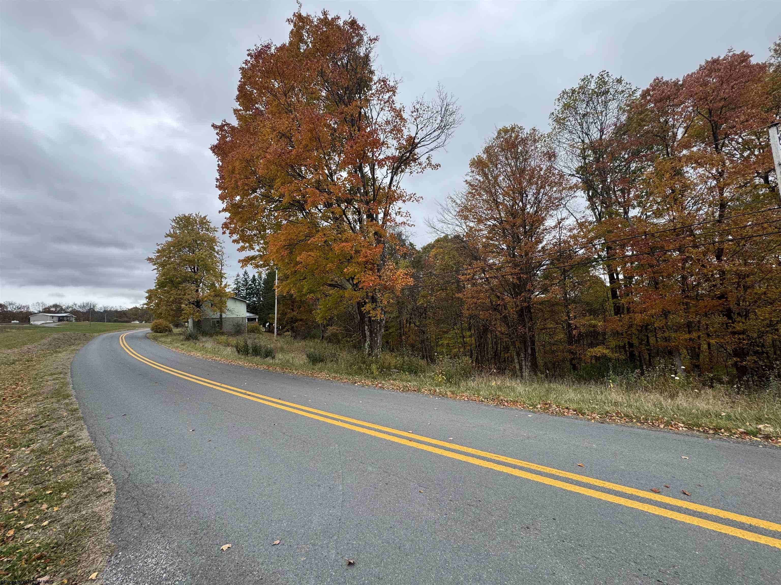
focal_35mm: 14
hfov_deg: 102.1
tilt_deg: +6.3
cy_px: 292
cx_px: 390
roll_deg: +2.5
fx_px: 316
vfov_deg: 85.7
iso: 40
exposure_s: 1/283
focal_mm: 2.22
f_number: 2.2
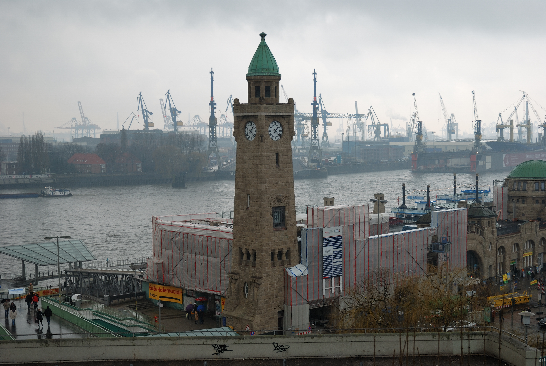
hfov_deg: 37.8
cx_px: 273
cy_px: 183
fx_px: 797
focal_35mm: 52
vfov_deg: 25.8
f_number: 5
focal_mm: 35
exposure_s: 1/100
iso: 100
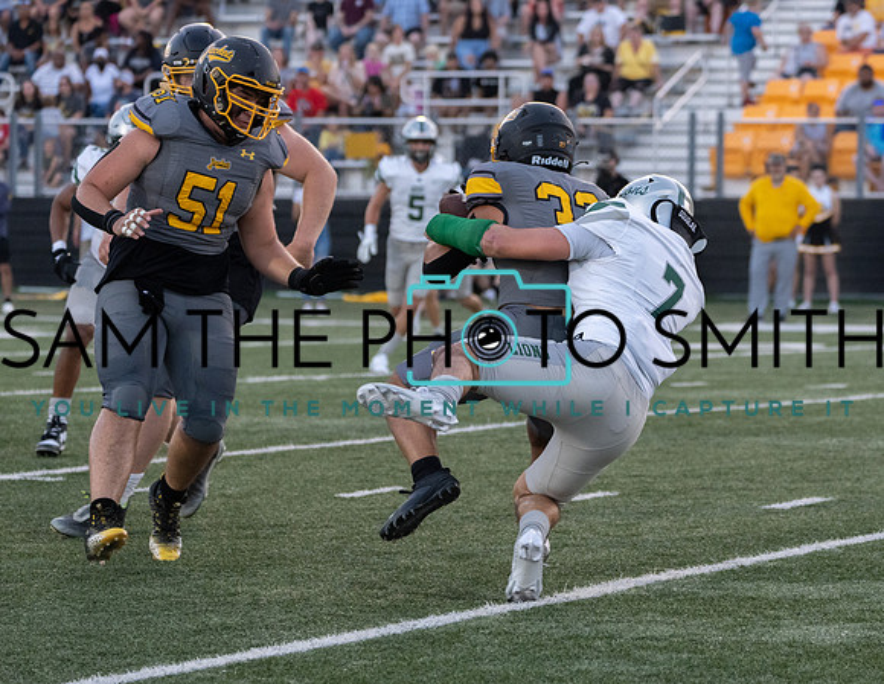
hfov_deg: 9.1
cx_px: 578
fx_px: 5548
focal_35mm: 215
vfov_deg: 7.1
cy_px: 385
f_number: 5.6
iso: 4000
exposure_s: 1/1000
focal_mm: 166
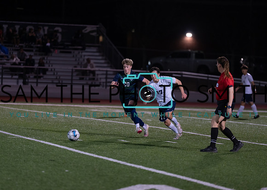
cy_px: 95
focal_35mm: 181
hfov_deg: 11.1
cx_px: 134
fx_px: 1374
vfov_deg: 7.9
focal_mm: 173
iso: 2000
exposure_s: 1/1000
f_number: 2.8
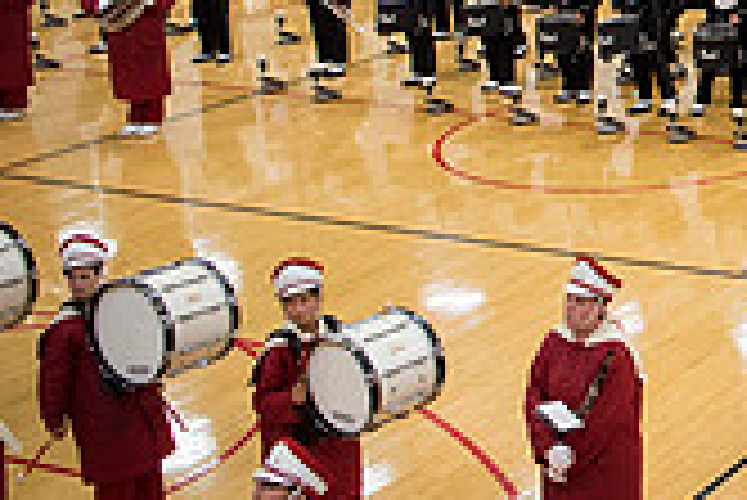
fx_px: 1744
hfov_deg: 19.5
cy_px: -88
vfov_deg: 15.7
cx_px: 1260
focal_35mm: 84
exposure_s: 1/500
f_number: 3.2
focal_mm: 24
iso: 2000
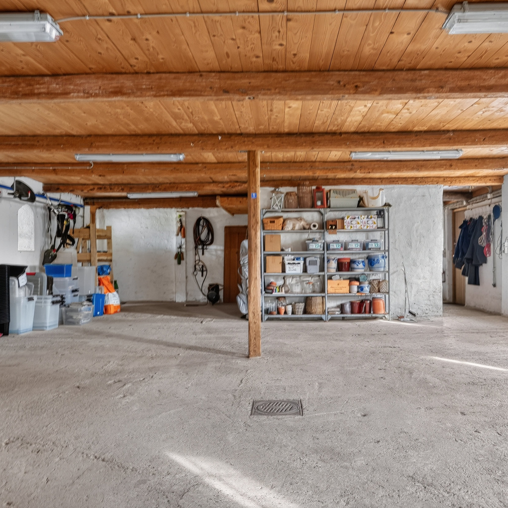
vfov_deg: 55.6
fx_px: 481
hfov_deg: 55.6
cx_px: 263
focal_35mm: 29
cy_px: 255
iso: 400
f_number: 8
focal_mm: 22
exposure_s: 1/5
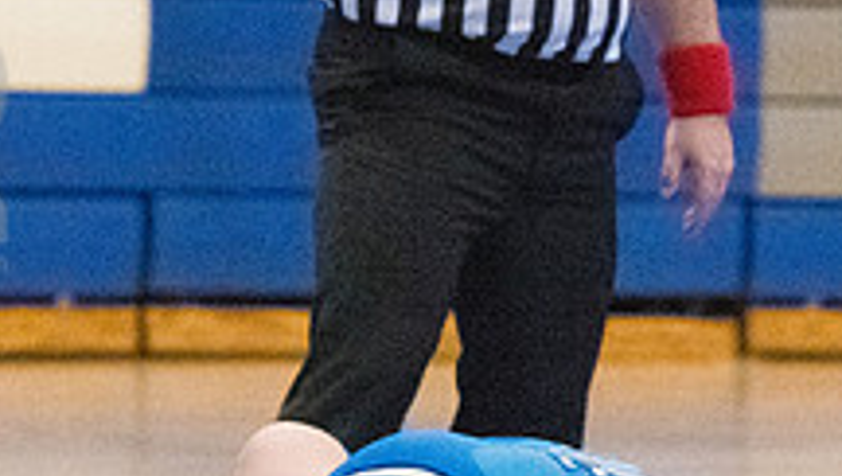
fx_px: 12672
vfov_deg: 2.1
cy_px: 675
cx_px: 440
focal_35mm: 567
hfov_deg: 3.8
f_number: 4.5
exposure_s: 1/1600
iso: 10000
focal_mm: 135
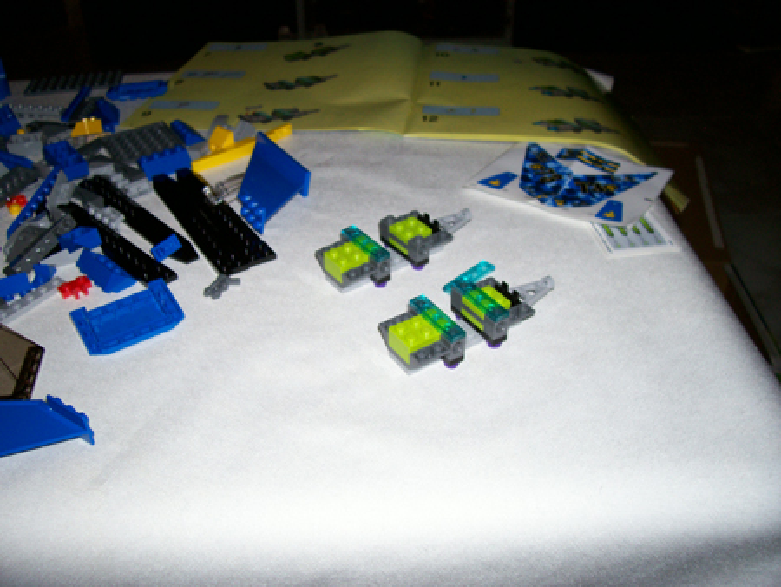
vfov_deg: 41.8
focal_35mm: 34
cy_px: 294
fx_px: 768
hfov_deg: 53.9
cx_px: 390
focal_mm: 5.6
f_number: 2.7
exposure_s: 1/64
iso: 80
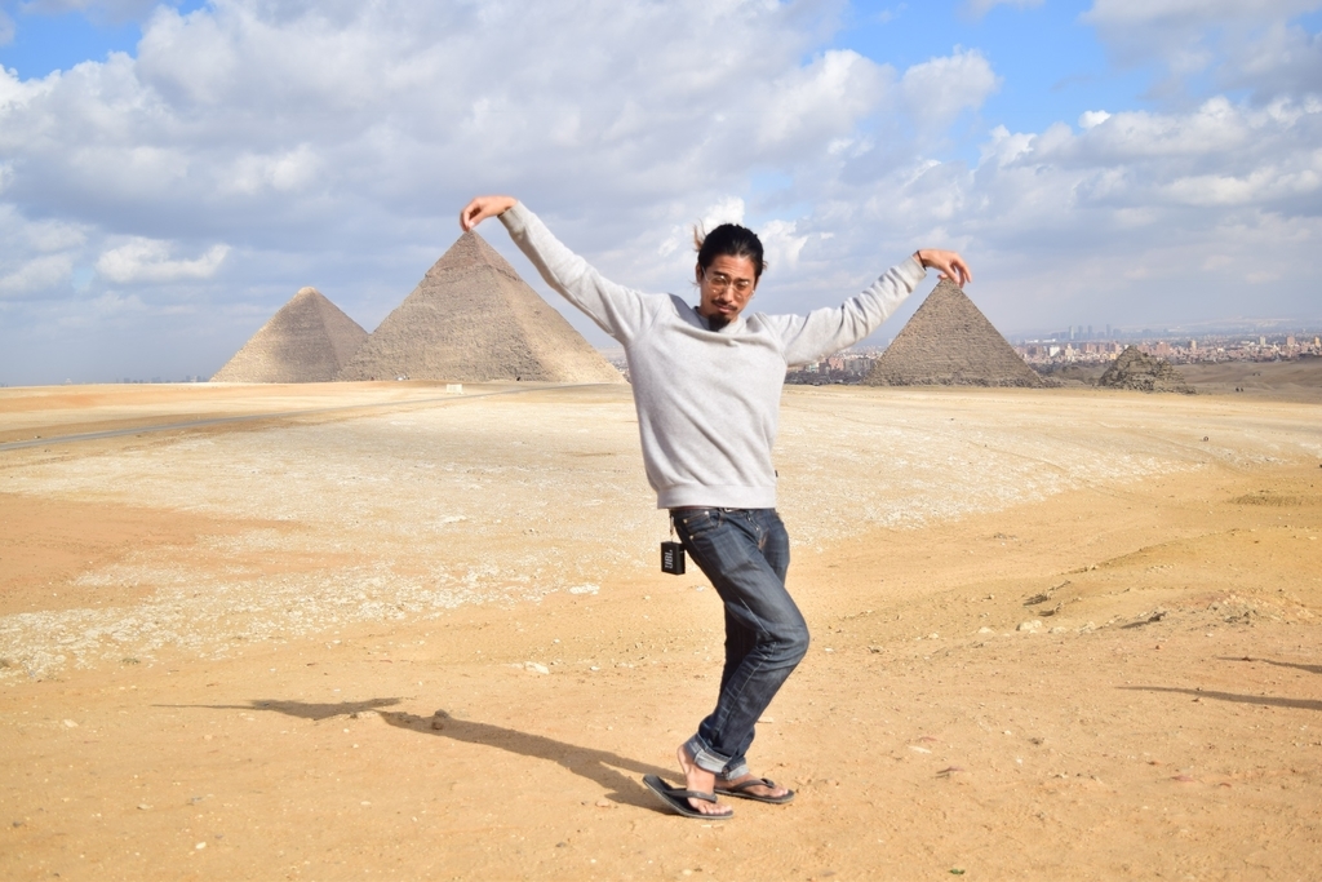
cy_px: 441
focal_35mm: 33
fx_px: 1212
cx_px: 661
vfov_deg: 40.0
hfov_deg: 57.2
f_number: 3.8
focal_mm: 22
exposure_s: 1/1250
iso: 100
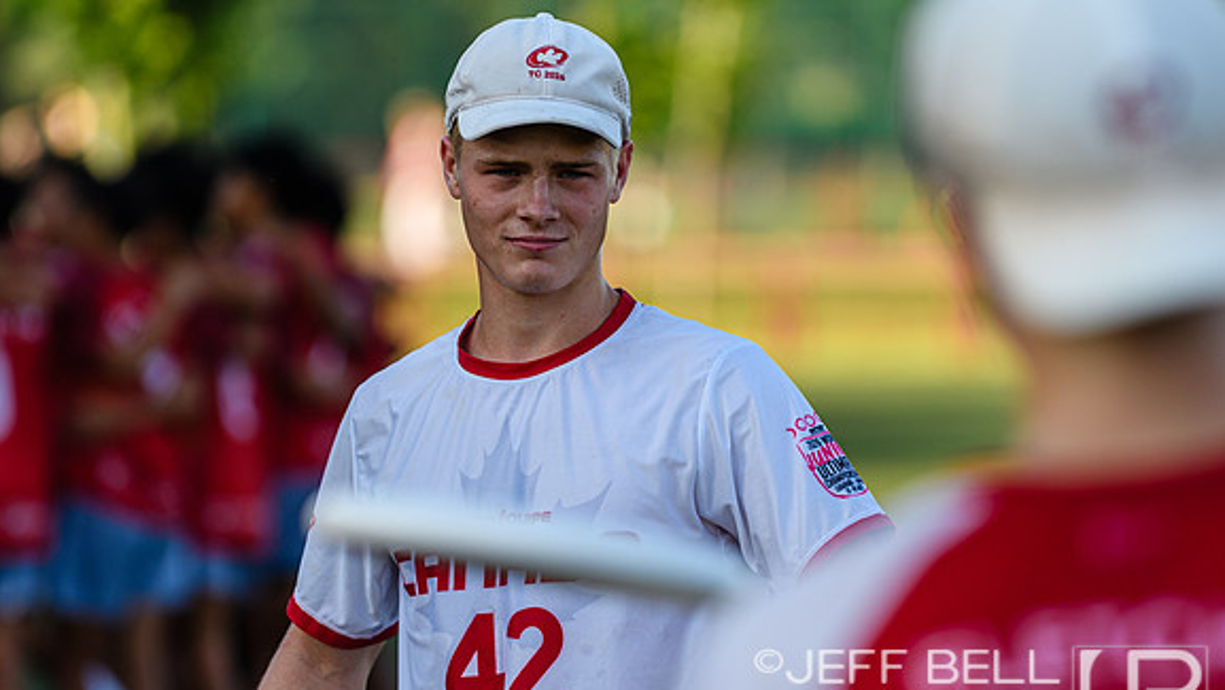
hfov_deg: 6.8
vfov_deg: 3.8
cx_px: 614
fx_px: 10268
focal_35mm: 316
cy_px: 343
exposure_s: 1/1000
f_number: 3.2
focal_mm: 200
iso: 140
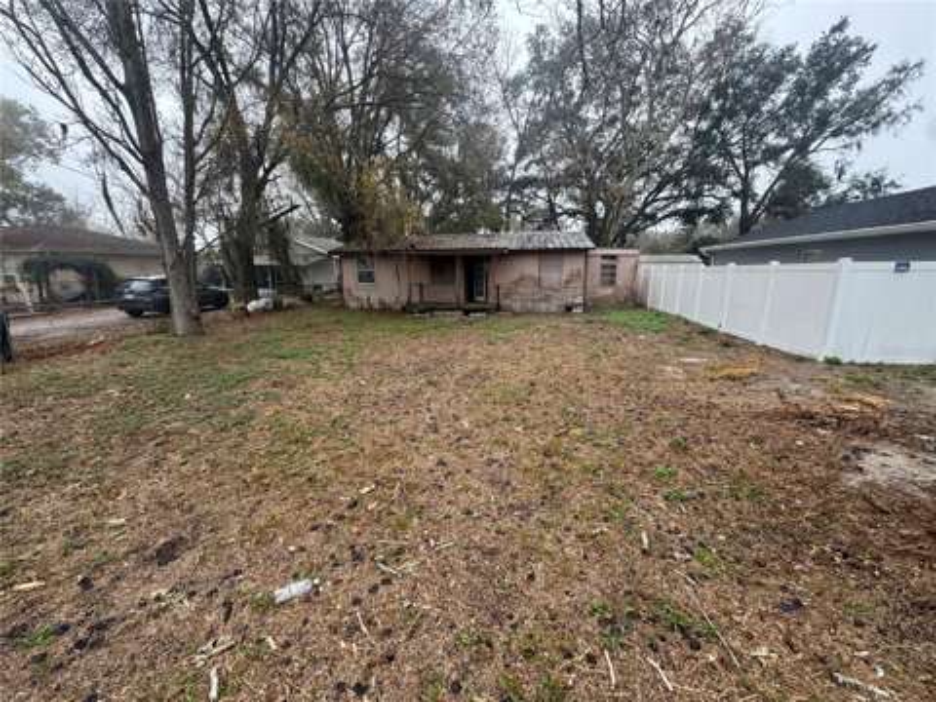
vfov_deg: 85.7
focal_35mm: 14
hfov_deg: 102.1
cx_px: 468
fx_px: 379
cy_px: 351
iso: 40
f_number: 2.2
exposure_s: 1/275
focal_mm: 2.22
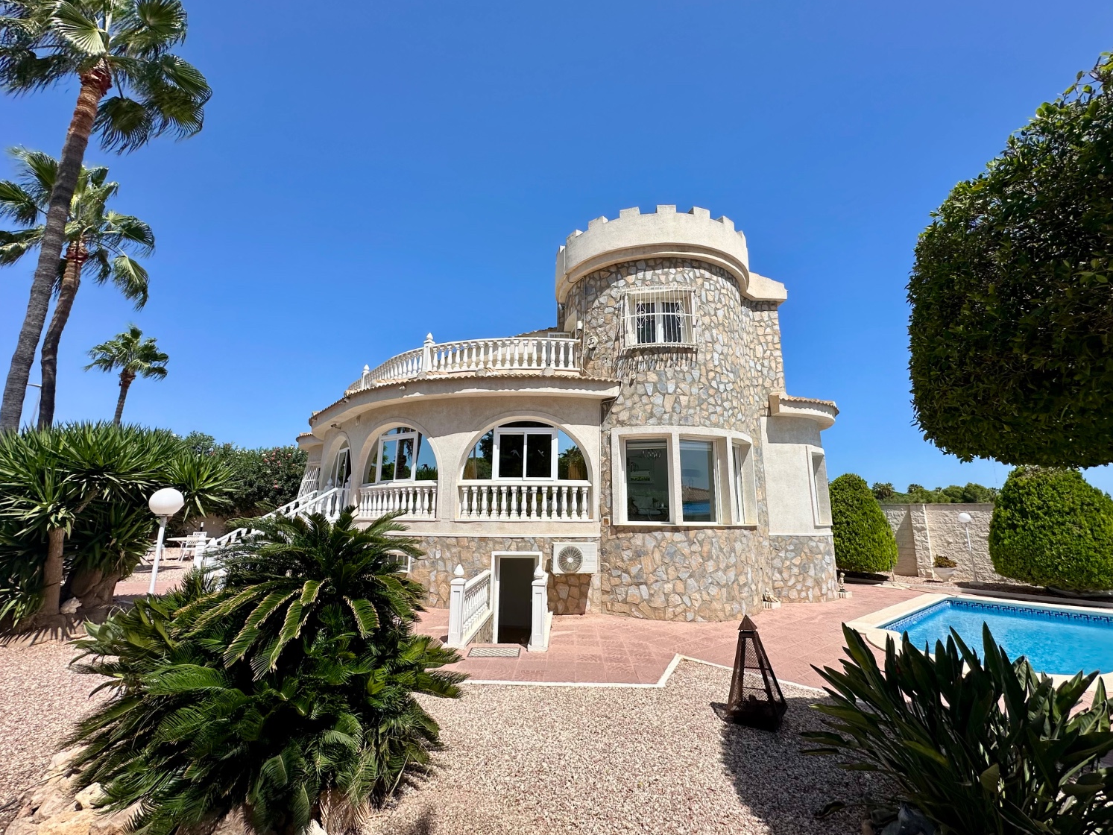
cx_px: 572
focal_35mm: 15
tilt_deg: +13.1
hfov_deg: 98.1
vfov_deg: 81.7
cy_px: 409
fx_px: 482
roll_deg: -0.9
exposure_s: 1/3509
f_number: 2.2
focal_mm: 2.22
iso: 40
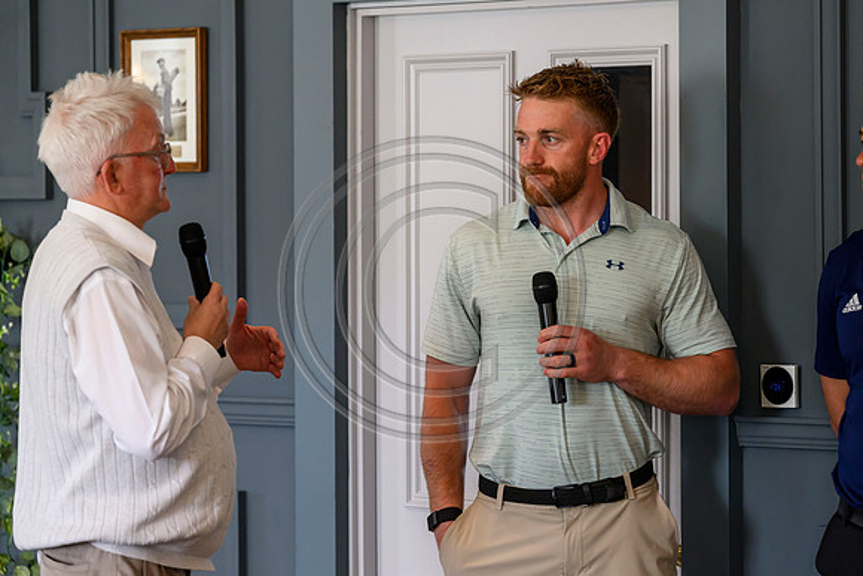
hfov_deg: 13.2
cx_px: 432
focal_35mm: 155
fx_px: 3716
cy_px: 288
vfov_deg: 8.9
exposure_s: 1/500
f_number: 4
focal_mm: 155
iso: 4000
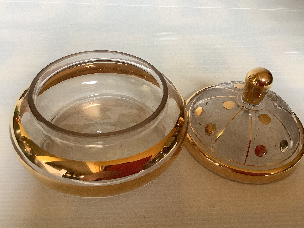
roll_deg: -4.2
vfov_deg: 45.4
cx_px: 152
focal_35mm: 31
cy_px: 114
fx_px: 272
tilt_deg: -43.7
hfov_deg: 58.4
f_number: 2.4
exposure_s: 1/50
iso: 125
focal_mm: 3.3
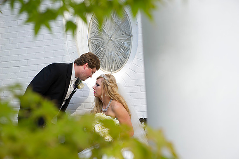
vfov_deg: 20.6
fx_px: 438
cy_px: 80
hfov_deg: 30.5
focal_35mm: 66
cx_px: 120
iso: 400
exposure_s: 1/250
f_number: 5
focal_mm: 66
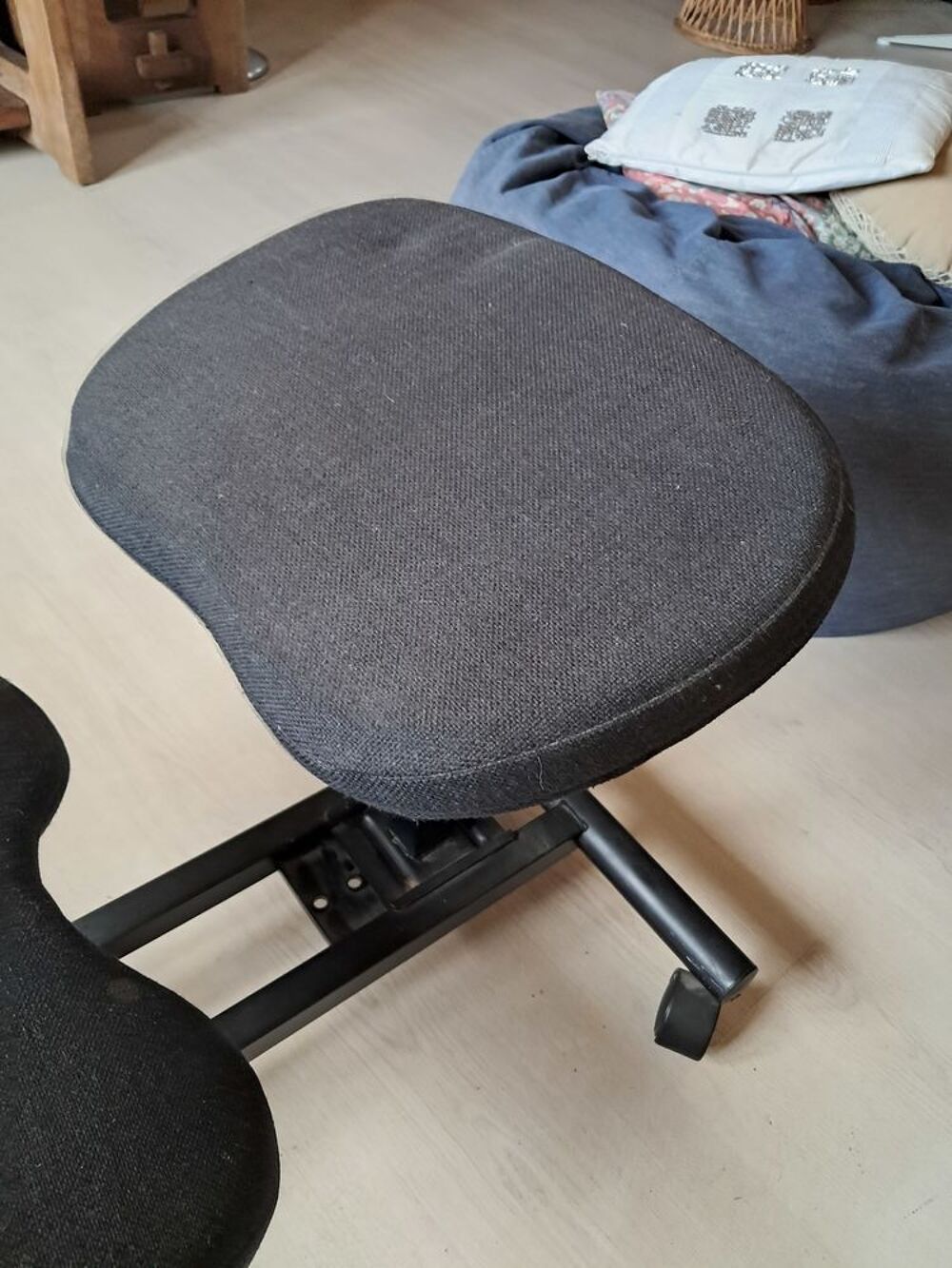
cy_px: 634
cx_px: 476
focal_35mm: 27
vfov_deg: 65.3
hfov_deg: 51.4
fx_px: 990
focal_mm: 4
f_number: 1.8
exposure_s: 1/60
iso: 400
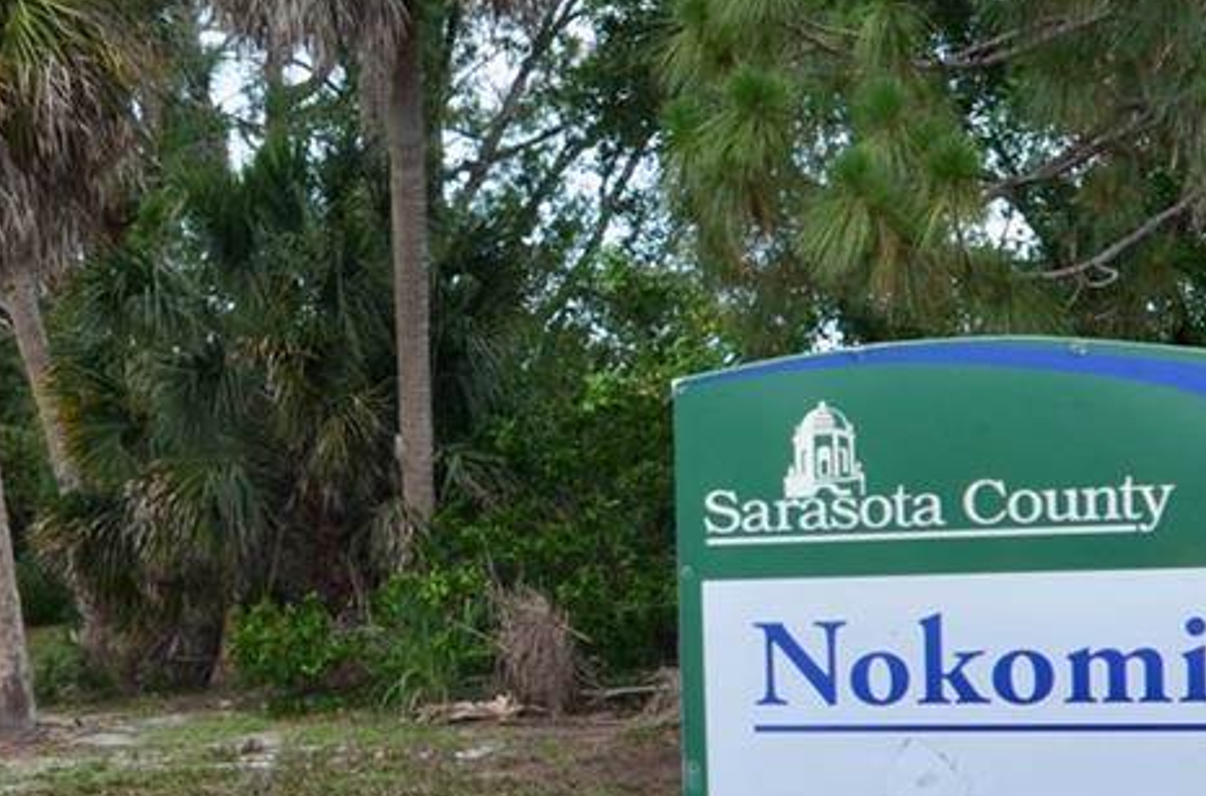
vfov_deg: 11.0
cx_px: 348
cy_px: 607
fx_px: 4141
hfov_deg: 16.5
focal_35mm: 124
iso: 200
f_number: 8
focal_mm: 24
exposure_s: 1/250
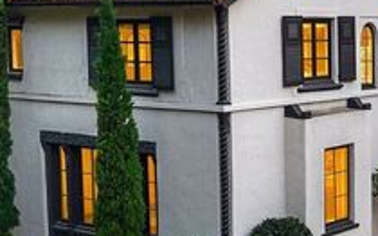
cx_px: 391
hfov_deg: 26.8
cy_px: 143
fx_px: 741
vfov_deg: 18.1
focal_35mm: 72
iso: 240
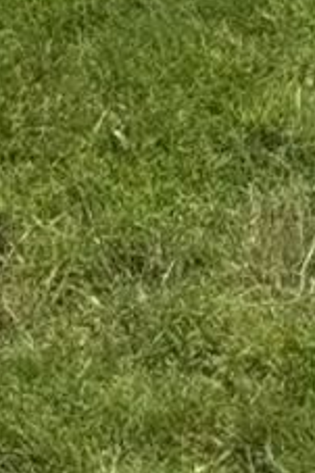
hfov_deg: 4.6
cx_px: -83
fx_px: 3943
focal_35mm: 300
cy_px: -801
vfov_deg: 6.4
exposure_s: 1/8772
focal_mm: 6.76
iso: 80
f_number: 1.78
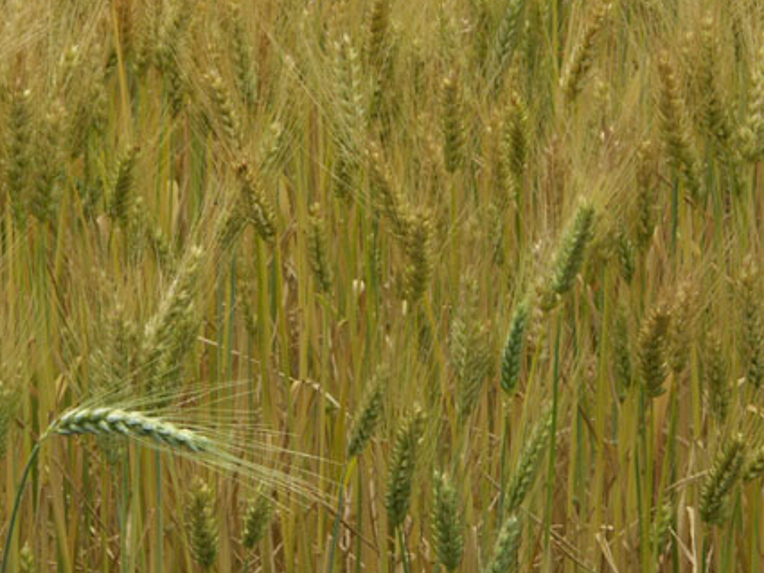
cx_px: 277
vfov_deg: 4.6
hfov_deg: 6.2
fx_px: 7109
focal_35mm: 322
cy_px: 183
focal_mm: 43.23
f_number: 7.1
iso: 100
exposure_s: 1/250
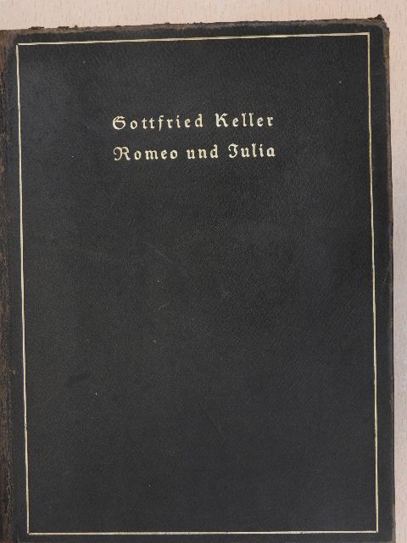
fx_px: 1019
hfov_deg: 22.6
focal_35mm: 65
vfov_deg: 29.8
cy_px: 272
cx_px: 204
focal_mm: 11.6
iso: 500
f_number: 4.2
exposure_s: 1/8
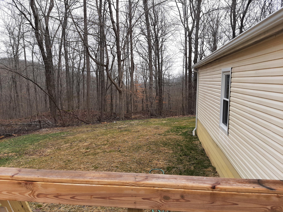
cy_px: 106
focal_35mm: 26
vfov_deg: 53.1
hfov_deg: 67.3
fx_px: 213
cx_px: 142
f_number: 1.7
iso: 40
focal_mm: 3.93
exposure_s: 1/431
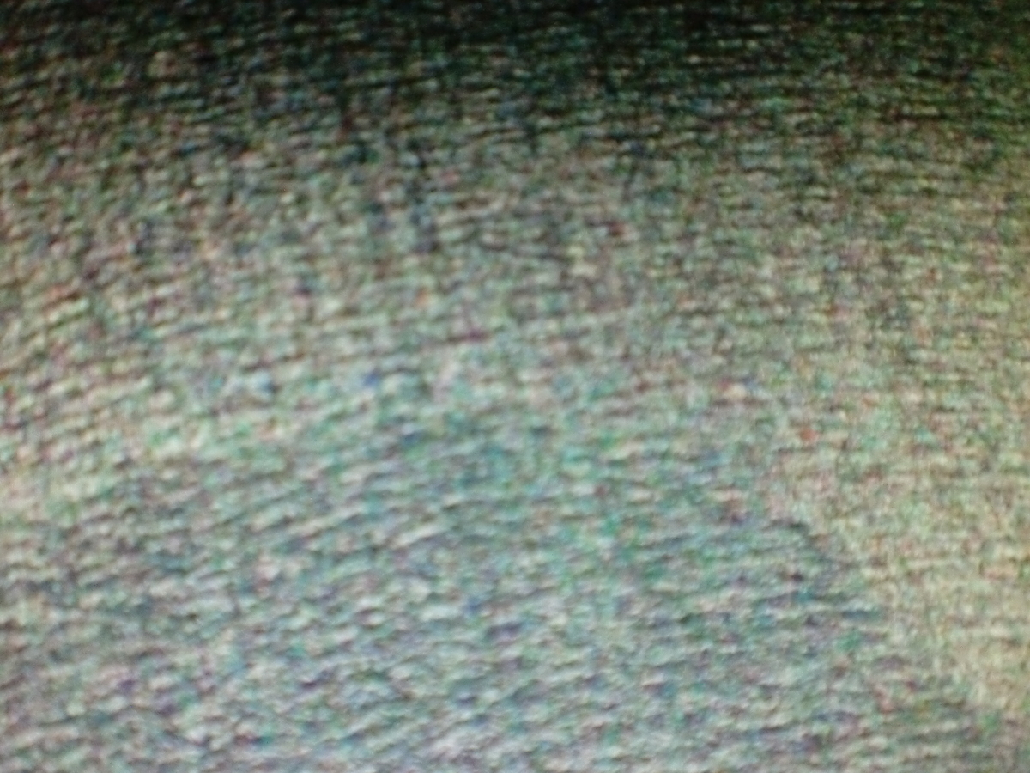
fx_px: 1041
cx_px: 515
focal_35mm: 35
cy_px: 386
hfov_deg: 52.6
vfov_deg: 40.7
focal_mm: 6.3
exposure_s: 1/60
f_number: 3.1
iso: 400
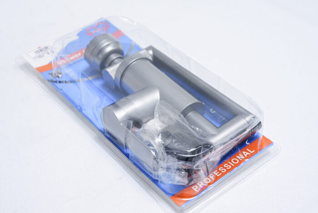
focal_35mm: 59
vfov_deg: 23.0
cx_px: 159
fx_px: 522
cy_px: 106
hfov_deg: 33.9
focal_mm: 59
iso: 3200
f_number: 9
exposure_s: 1/200
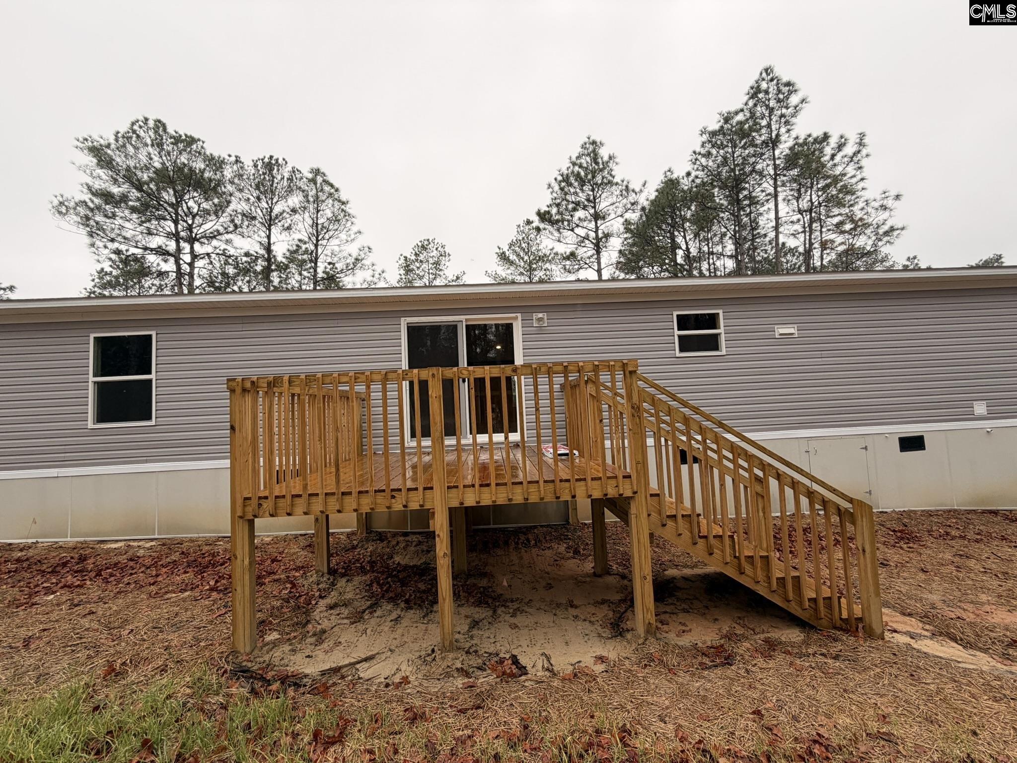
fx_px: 411
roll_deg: +3.1
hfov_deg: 102.1
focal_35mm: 14
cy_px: 382
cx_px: 508
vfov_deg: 85.7
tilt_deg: +2.7
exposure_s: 1/165
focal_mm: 2.22
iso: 40
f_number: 2.2
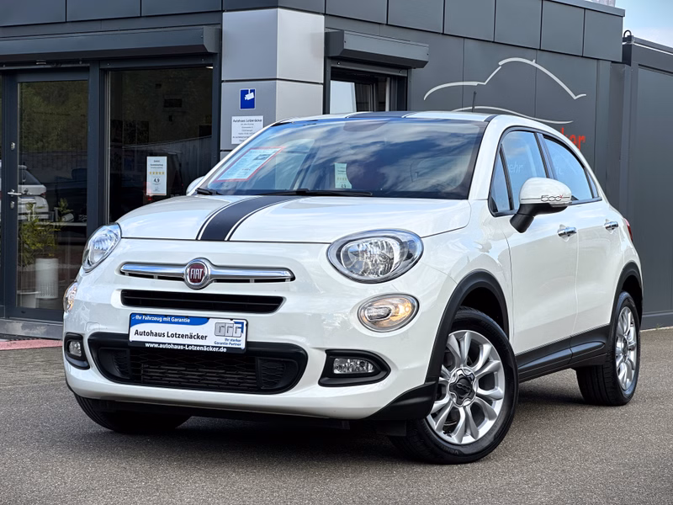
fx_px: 1497
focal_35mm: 77
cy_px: 252
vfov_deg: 19.1
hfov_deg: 25.3
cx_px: 336
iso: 32
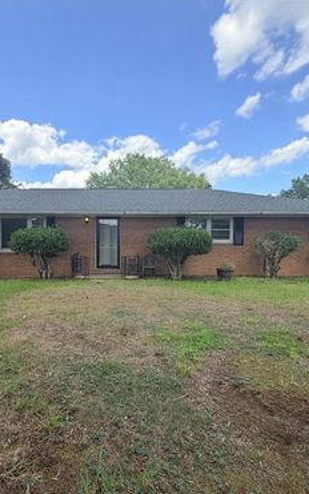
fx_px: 269
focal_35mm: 20
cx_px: 123
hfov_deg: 59.2
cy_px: 247
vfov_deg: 85.1
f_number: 2.2
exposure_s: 1/760
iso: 40
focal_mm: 2.22
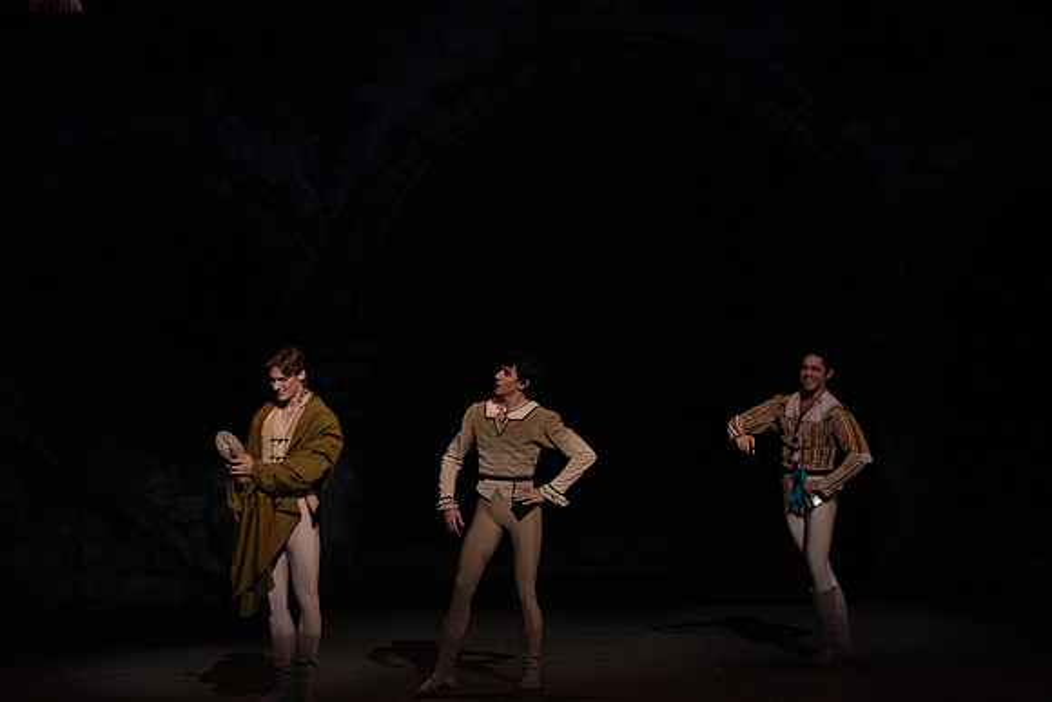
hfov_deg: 8.5
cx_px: 526
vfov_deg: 5.7
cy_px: 351
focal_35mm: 241
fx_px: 7044
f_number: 5.6
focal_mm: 241
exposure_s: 1/250
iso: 8000
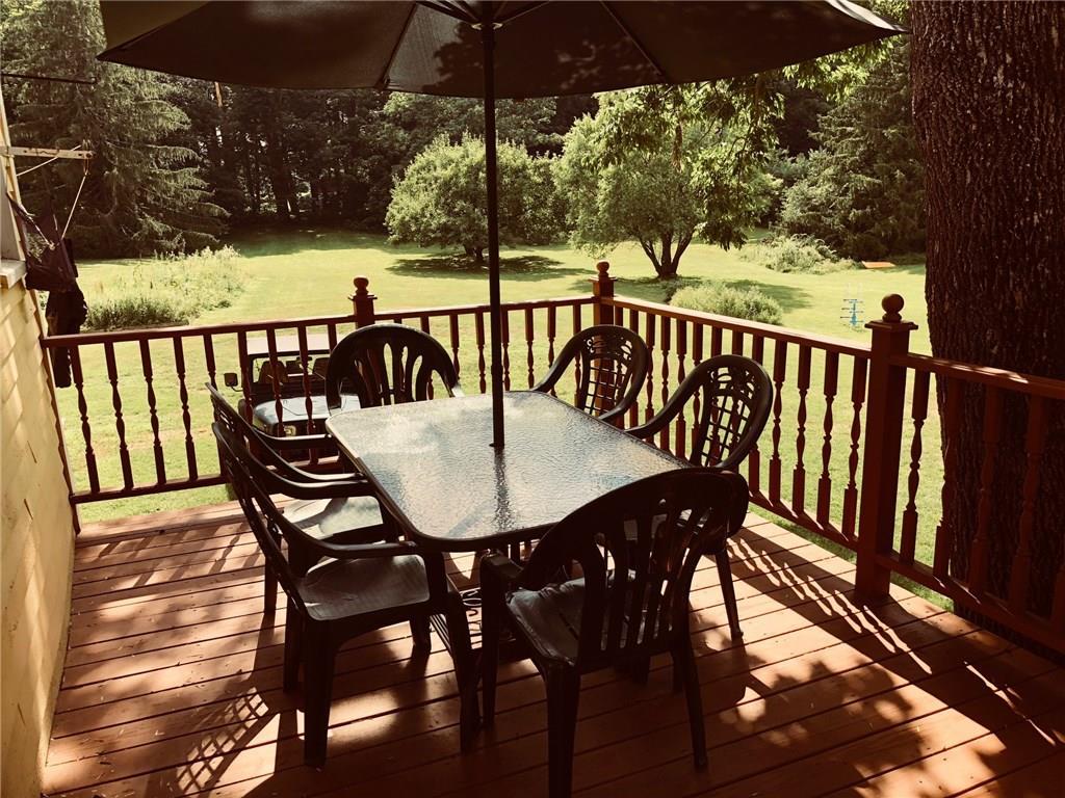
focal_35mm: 28
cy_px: 399
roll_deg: +1.9
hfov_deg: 63.4
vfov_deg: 49.7
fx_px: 861
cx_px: 532
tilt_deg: -14.3
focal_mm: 3.99
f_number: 1.8
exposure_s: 1/695
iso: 20
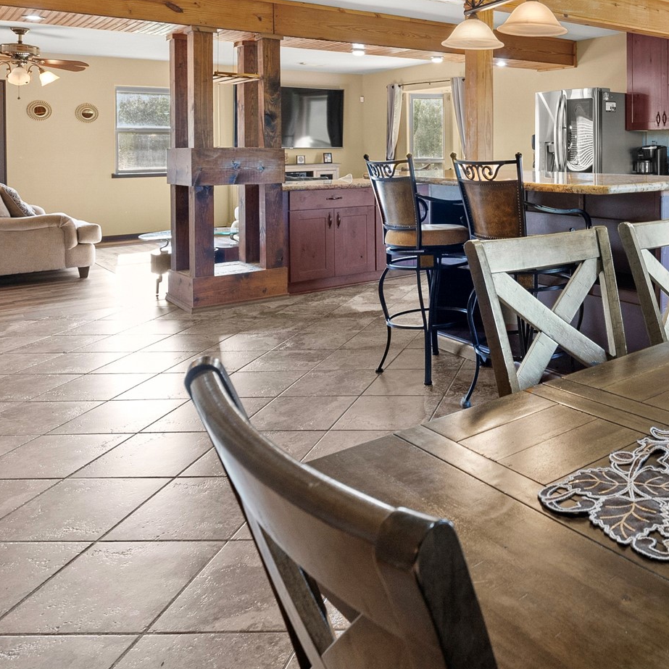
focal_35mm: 32
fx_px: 700
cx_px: 594
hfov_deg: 46.5
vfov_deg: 48.7
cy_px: 150
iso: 1000
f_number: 8
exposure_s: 1/2.5
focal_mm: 16
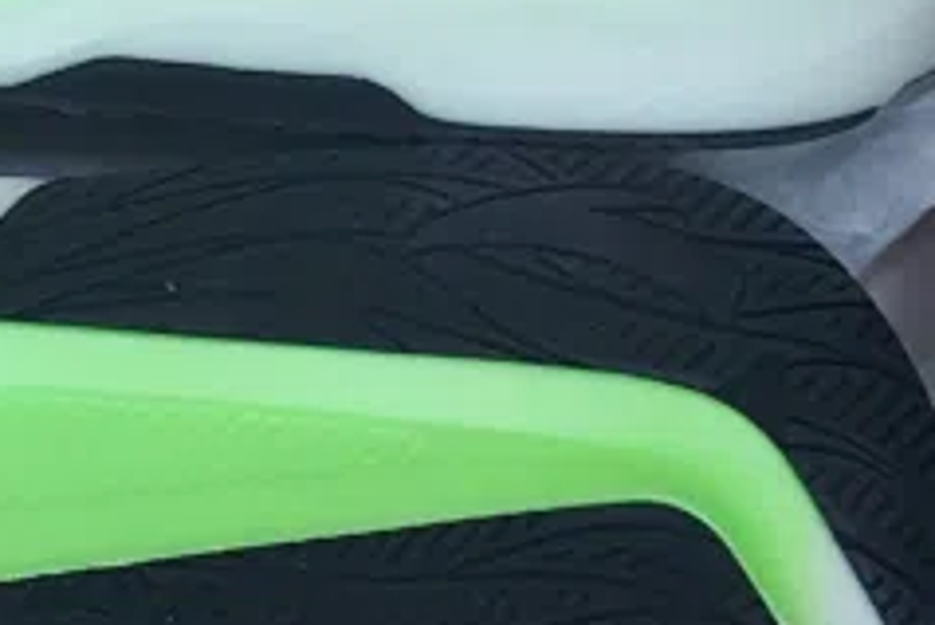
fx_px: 1741
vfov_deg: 20.2
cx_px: -134
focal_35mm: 67
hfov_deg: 27.2
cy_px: 165
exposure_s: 1/33
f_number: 1.8
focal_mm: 5.23
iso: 200
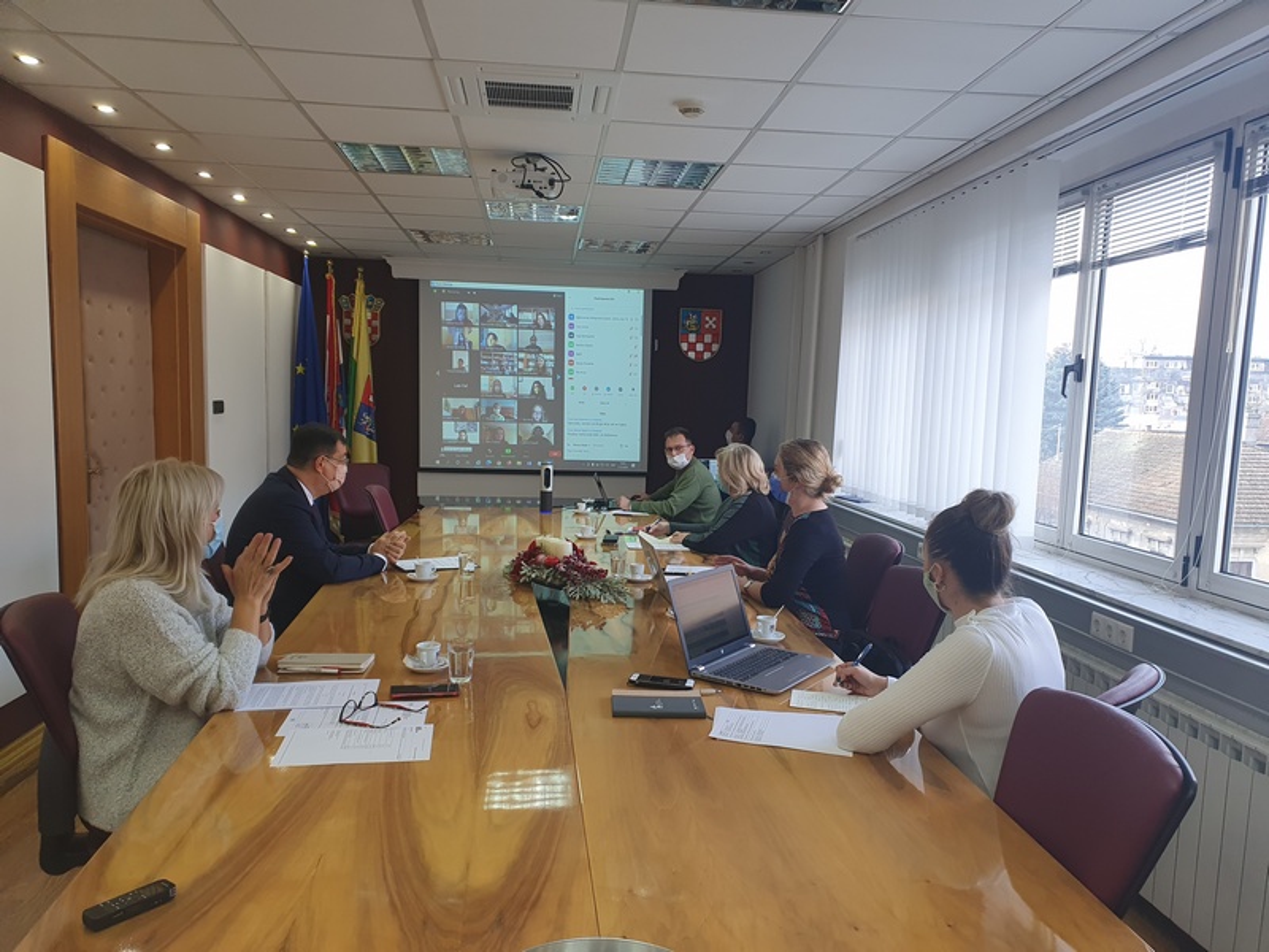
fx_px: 953
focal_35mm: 26
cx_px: 634
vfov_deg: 53.1
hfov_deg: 67.3
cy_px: 476
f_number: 2.4
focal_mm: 4.32
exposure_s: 1/100
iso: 80
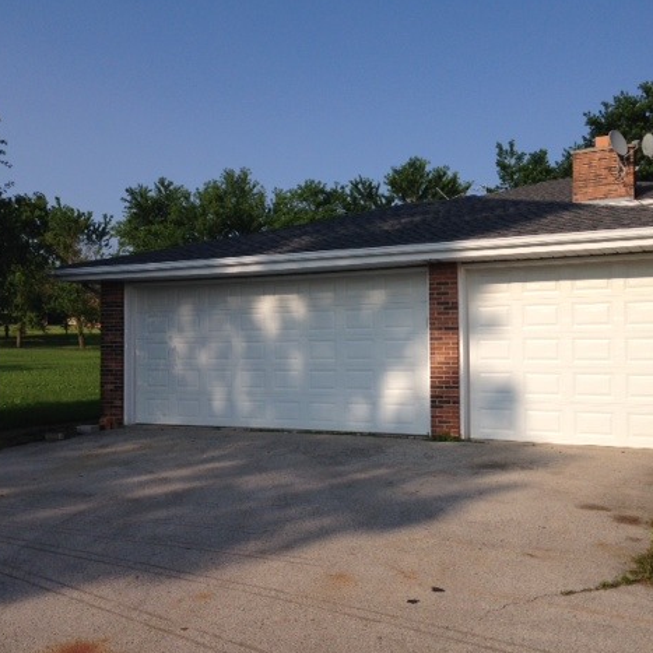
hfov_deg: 41.9
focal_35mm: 40
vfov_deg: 41.9
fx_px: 854
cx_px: 320
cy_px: 323
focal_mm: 4.12
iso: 50
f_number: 2.4
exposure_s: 1/2358
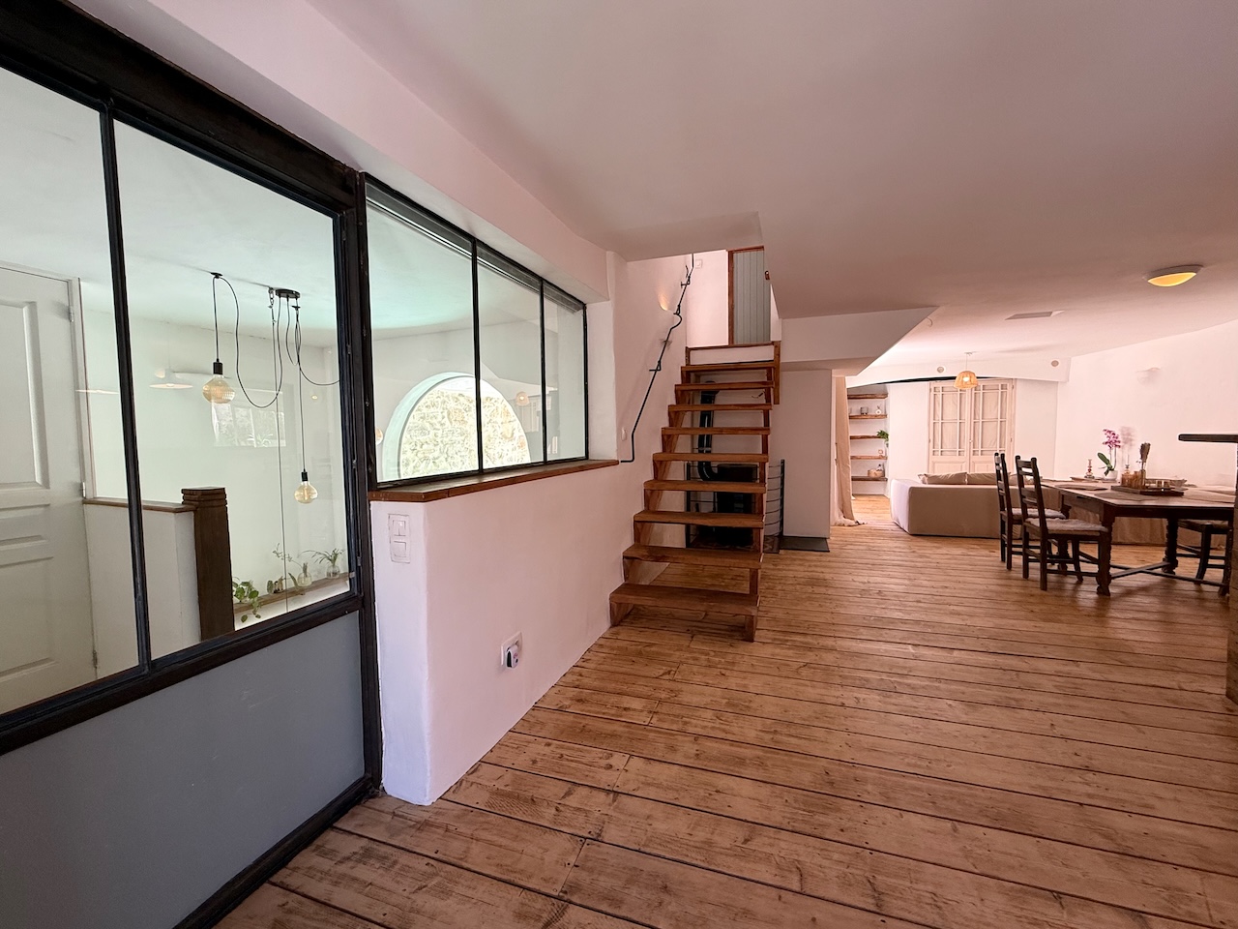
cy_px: 464
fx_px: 501
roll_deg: -1.3
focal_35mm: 14
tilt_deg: -3.4
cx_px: 619
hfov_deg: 102.1
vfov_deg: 85.7
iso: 125
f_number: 2.2
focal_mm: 2.22
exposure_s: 1/99
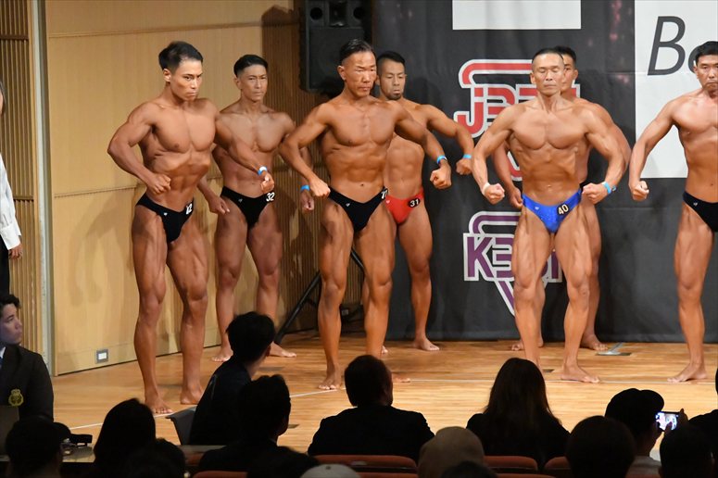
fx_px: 4485
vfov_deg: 6.1
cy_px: 239
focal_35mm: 225
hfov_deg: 9.2
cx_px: 359
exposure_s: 1/400
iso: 14400
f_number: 5.6
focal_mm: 150
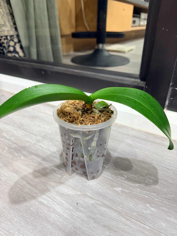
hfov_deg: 56.8
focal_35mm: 24
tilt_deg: -29.1
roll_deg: -0.6
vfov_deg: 71.6
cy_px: 118
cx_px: 88
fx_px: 164
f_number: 1.78
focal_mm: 6.76
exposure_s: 1/60
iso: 500
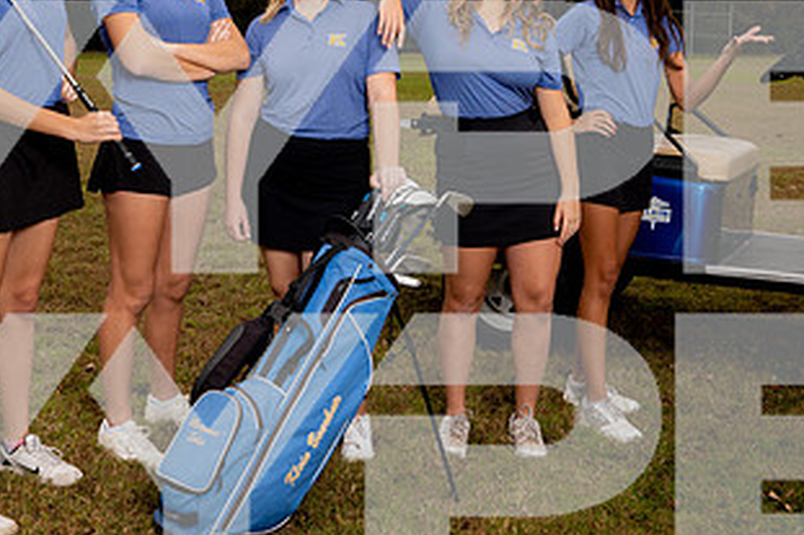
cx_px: 323
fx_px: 1250
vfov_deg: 23.9
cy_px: 138
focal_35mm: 56
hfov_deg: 35.5
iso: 400
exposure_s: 1/160
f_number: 11
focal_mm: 30
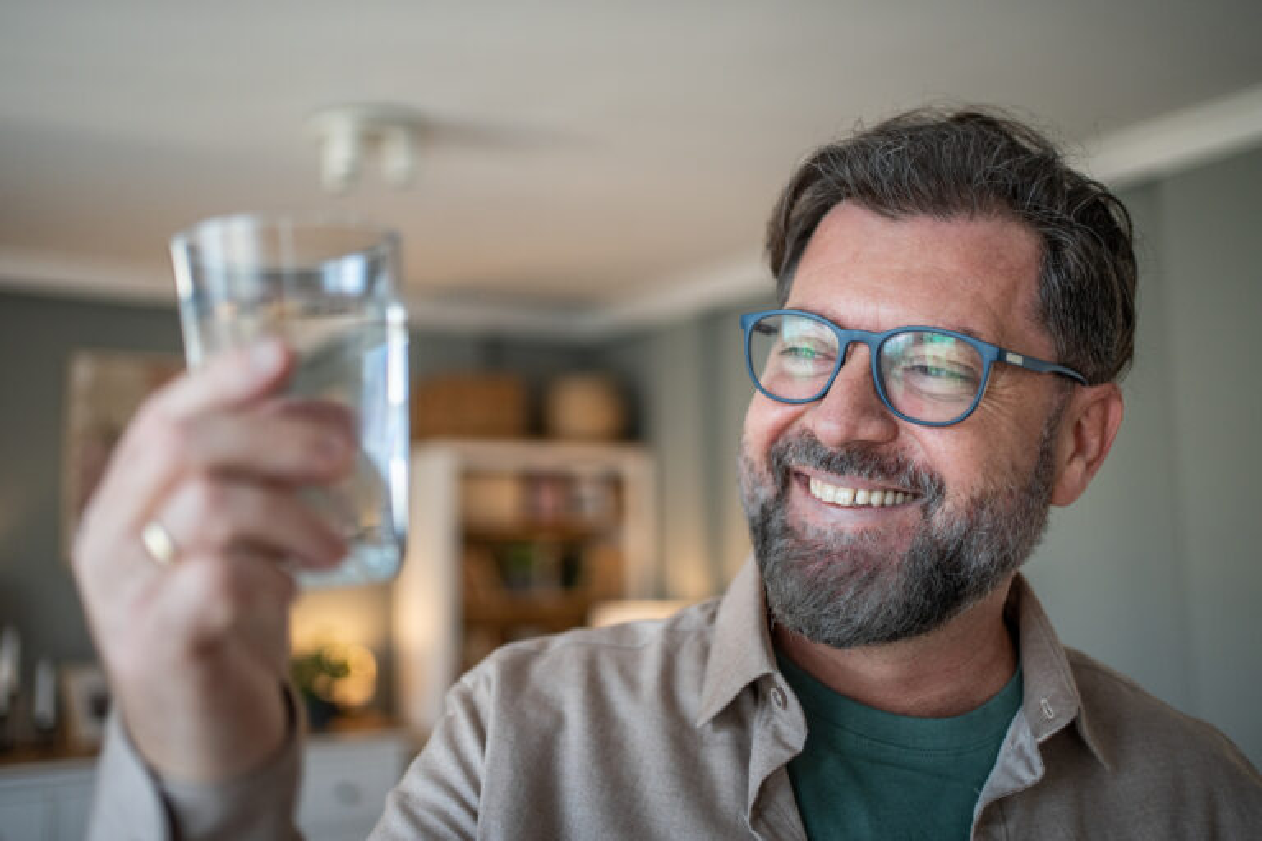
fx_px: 1227
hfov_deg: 54.4
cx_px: 631
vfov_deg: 37.9
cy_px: 420
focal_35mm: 35
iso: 1000
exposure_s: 1/1000
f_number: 1.8
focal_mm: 35
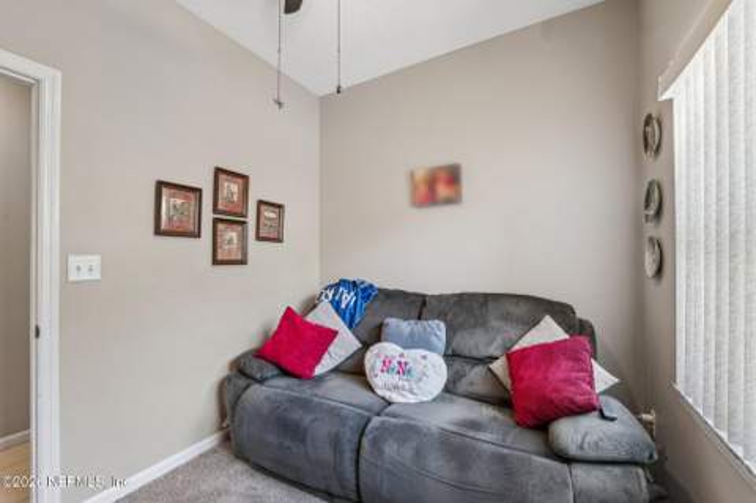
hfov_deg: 102.0
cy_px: 252
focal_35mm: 15
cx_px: 378
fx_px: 306
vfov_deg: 78.7
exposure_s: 1/2
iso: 100
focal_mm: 14.6
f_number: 11
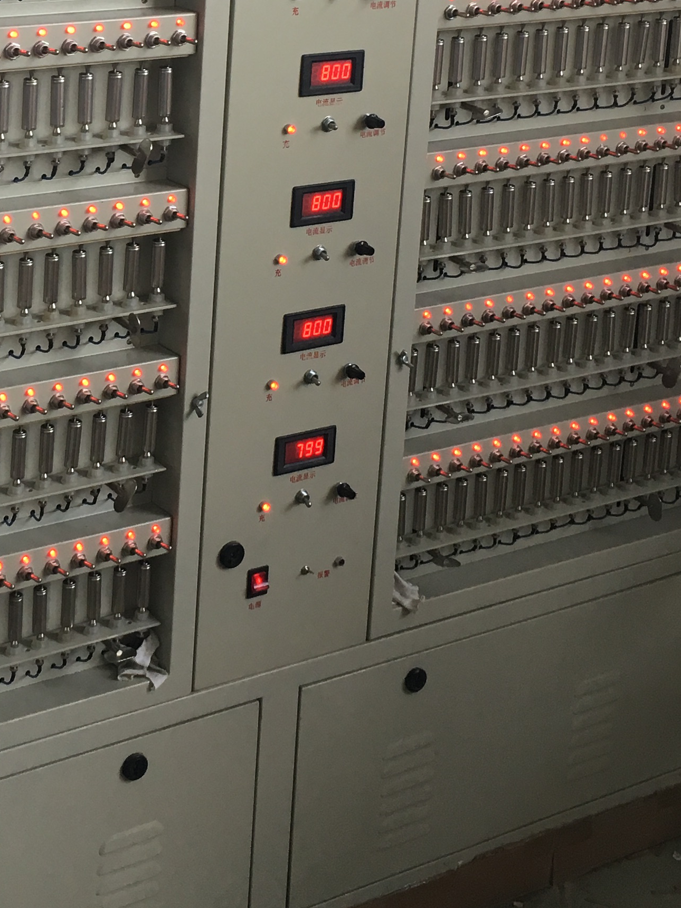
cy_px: 149
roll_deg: -3.3
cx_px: 56
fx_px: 1784
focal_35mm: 68
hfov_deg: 21.1
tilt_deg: -15.0
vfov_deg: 27.8
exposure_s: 1/33
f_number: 2.2
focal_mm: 4.15
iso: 25
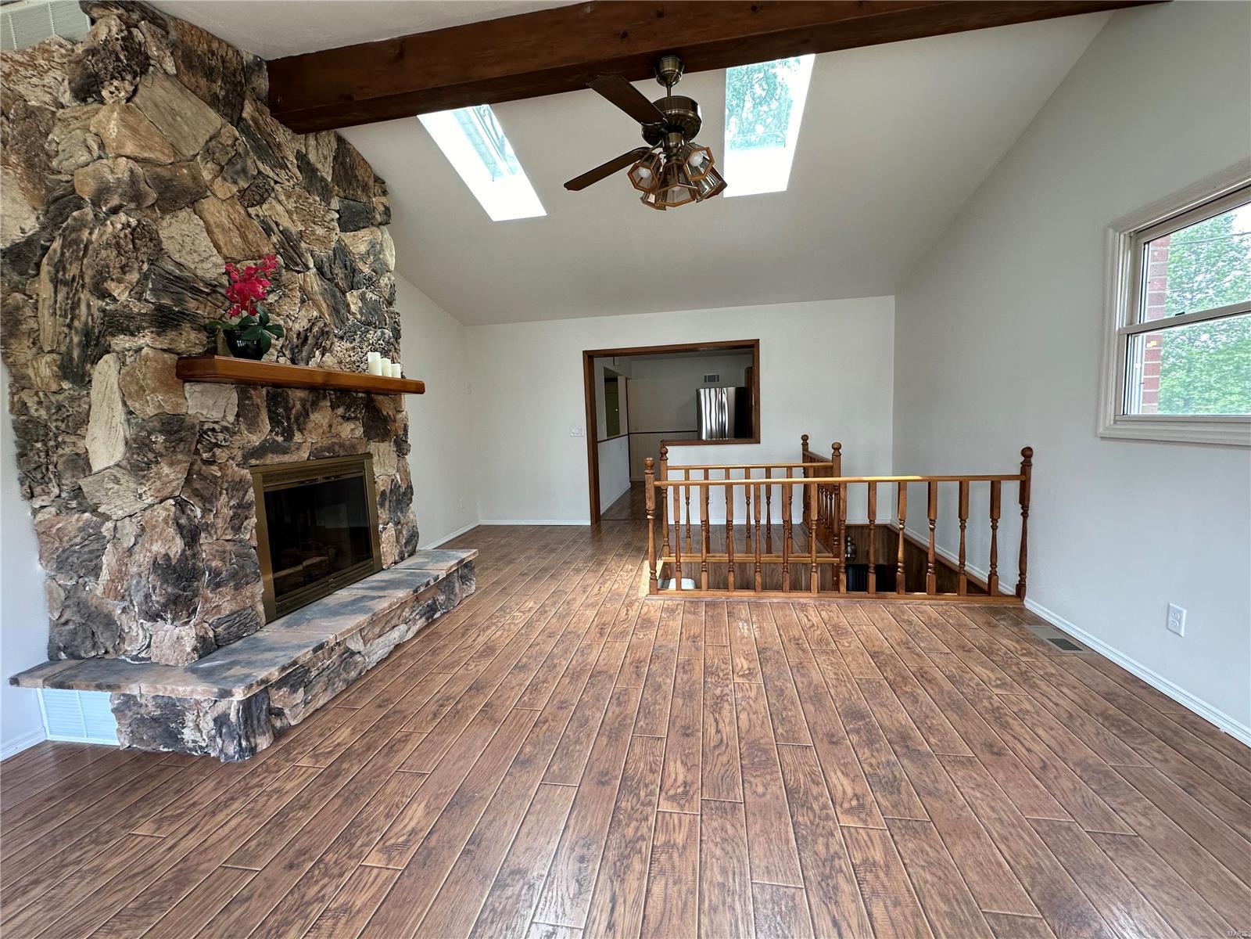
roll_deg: +1.7
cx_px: 626
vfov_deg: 85.7
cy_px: 470
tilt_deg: -3.7
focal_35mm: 14
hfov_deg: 102.1
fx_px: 506
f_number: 2.2
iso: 80
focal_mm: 2.22
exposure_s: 1/99
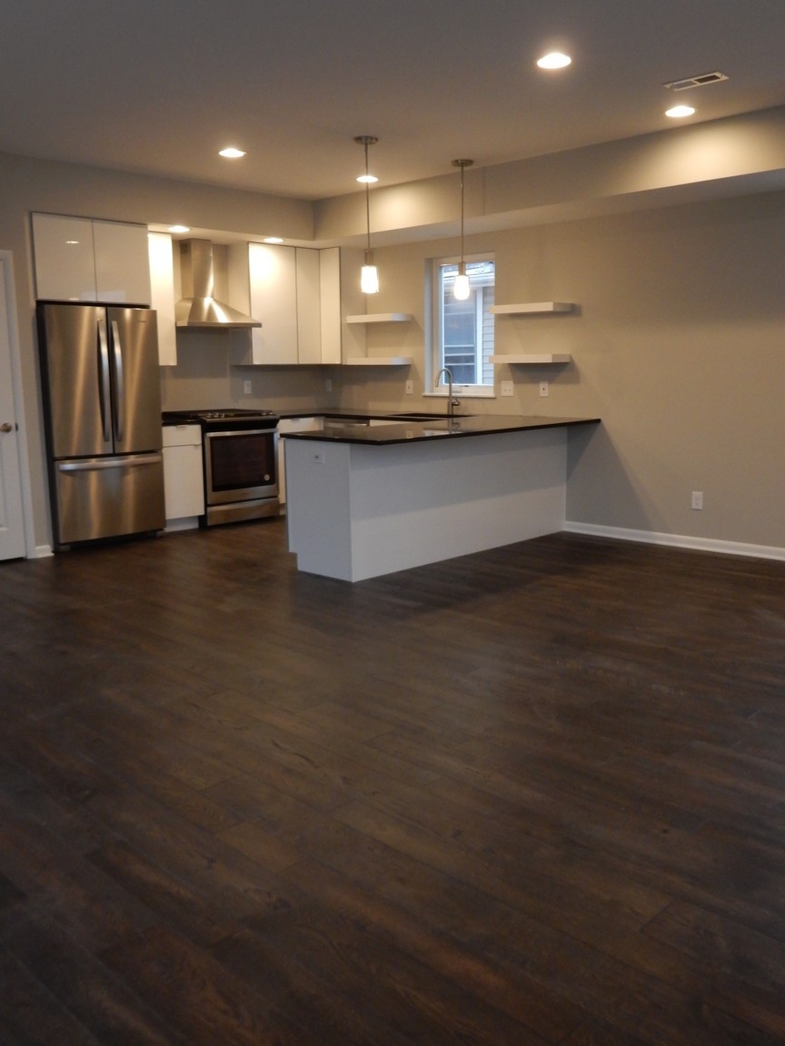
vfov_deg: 60.0
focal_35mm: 30
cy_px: 523
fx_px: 907
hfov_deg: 46.8
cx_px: 392
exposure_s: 1/30
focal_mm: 5.4
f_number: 4
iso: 320
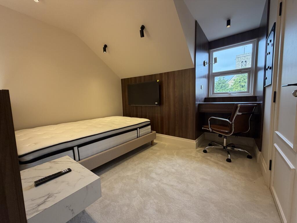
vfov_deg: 85.7
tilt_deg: -5.2
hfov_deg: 102.1
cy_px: 112
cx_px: 148
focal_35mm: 14
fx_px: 120
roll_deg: +2.4
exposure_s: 1/121
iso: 160
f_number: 2.2
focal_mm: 2.22
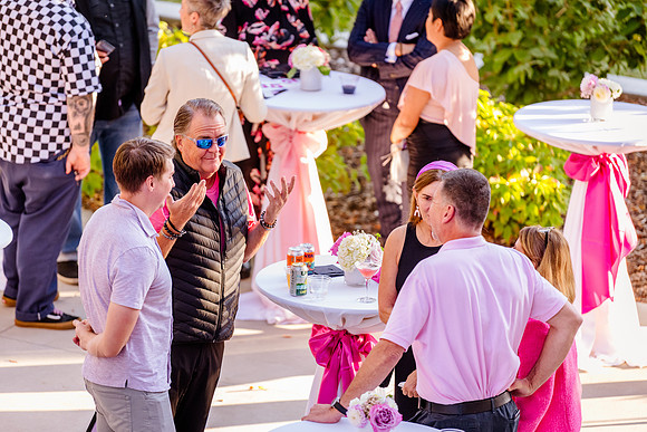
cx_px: 297
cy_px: 213
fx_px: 4109
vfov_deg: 6.0
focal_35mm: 229
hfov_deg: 9.0
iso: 1000
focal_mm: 200
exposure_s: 1/500
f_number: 2.8
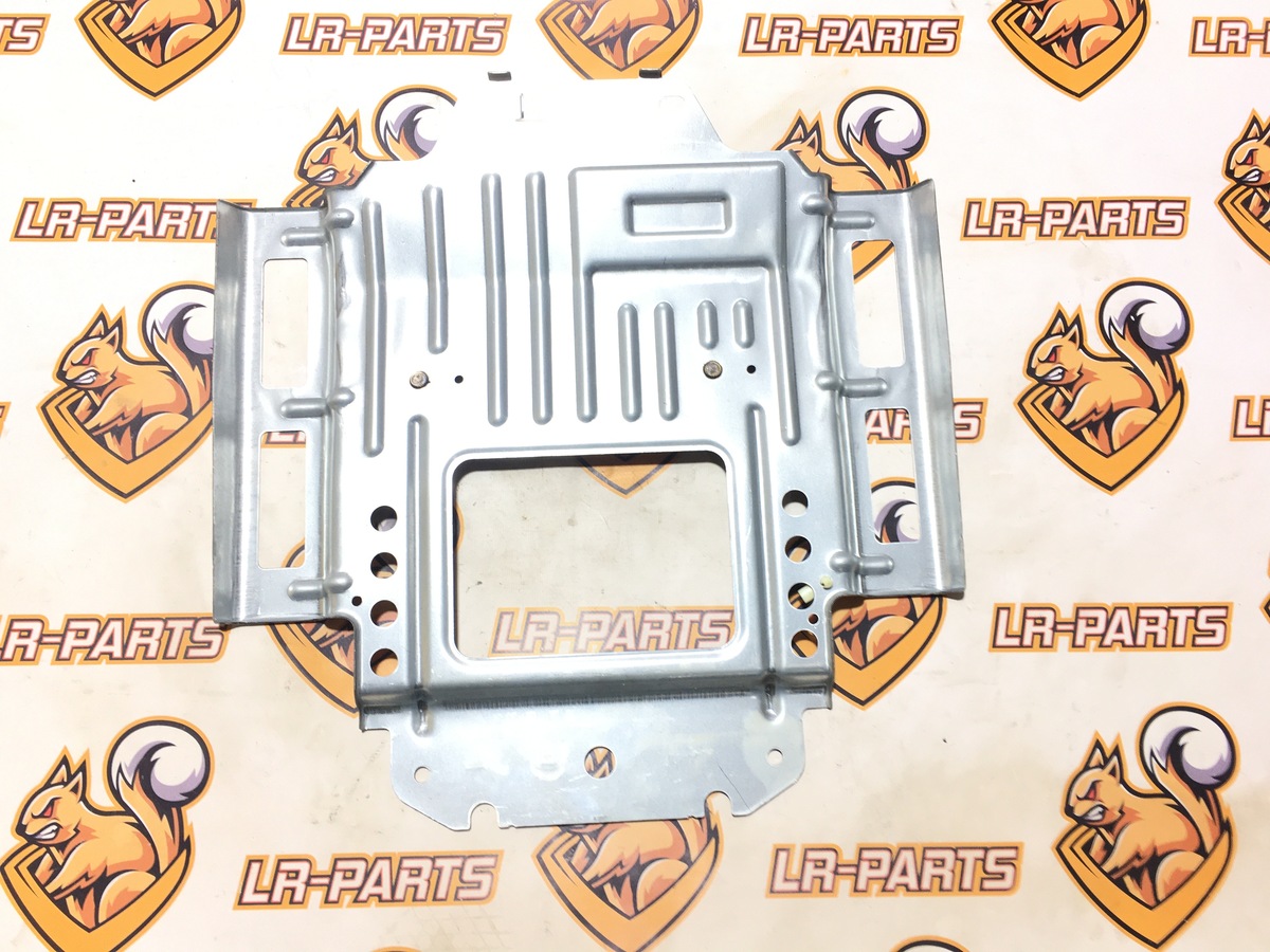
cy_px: 476
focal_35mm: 29
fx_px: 1064
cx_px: 635
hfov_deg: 61.7
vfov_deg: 48.2
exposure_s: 1/50
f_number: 2.2
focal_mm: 4.15
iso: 32
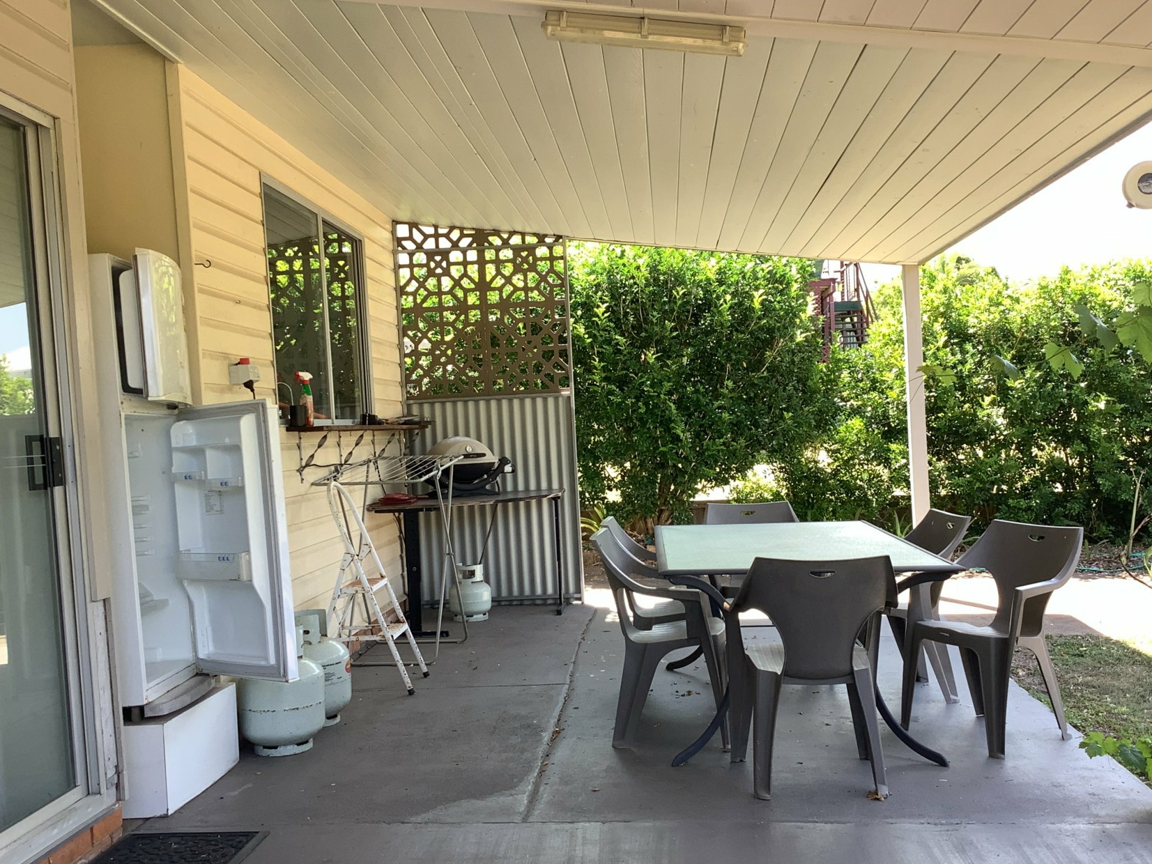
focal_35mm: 36
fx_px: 1198
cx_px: 621
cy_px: 455
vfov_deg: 39.6
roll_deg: +2.4
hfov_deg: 51.3
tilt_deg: -1.6
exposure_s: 1/100
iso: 25
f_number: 2.4
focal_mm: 3.3
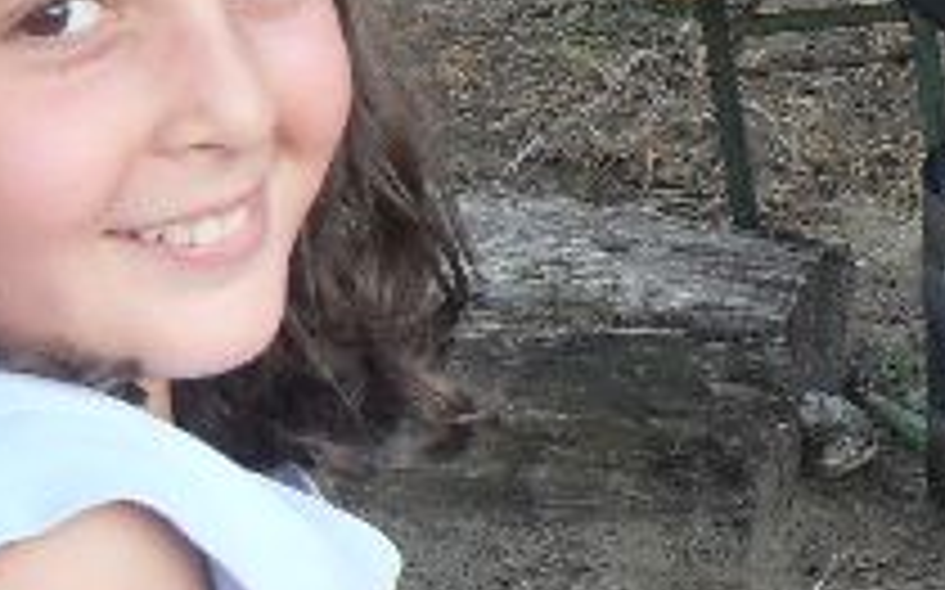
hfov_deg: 11.8
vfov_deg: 8.0
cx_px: 1809
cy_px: -171
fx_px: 4144
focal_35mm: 161
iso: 100
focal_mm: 6.2
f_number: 2.8
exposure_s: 1/90
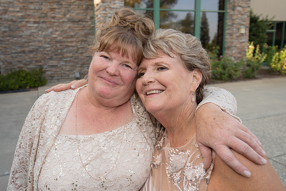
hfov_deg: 63.5
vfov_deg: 45.3
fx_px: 229
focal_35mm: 29
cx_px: 115
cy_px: 86
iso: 320
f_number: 5.6
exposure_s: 1/250
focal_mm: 24
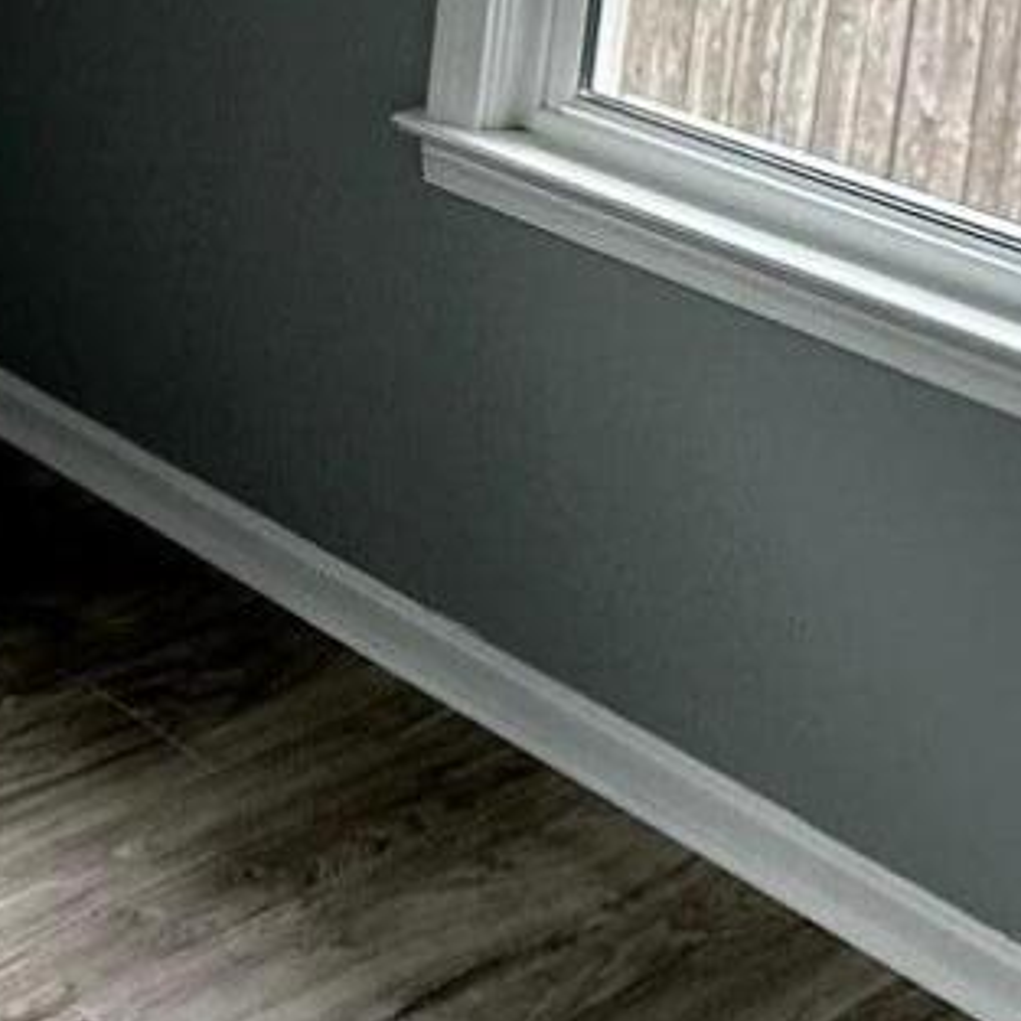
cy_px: -192
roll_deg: -1.2
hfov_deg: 19.4
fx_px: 2636
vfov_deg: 20.5
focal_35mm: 79
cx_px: -473
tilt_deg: -13.8
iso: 80
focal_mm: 2.22
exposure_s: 1/99
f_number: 2.2
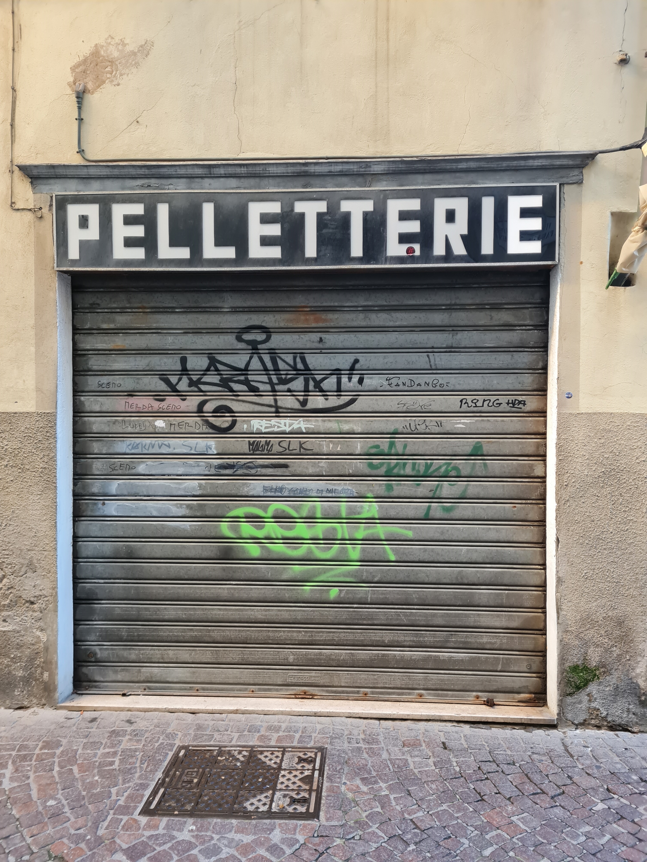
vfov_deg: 67.3
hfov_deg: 53.1
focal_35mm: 26
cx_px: 324
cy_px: 431
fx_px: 648
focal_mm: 5.4
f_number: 1.8
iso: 250
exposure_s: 1/50
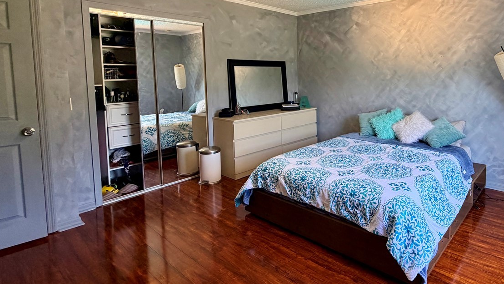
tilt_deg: -4.7
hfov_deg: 78.2
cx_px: 342
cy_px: 94
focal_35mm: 22
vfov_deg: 50.5
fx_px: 294
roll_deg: +0.6
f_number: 2.2
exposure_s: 1/121
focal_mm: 2.22
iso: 160
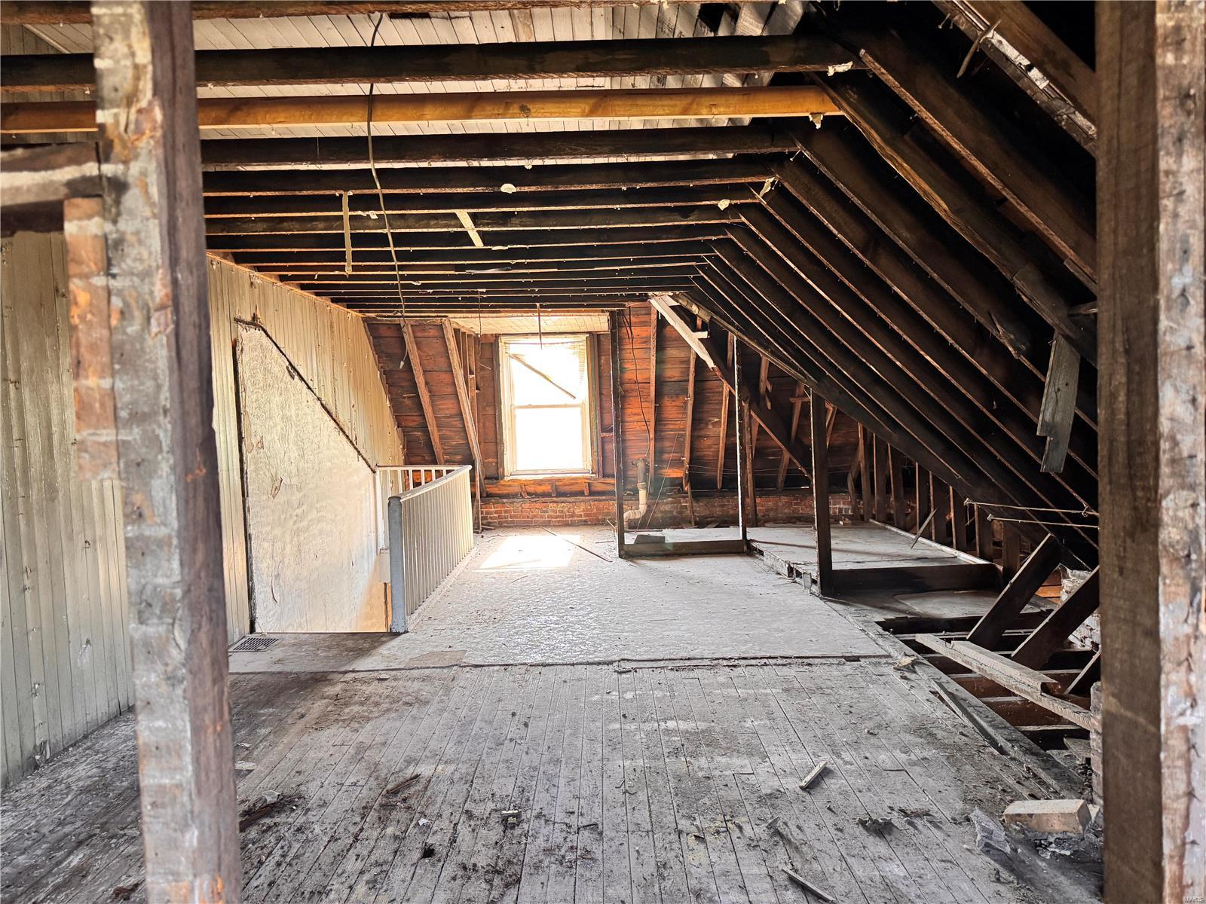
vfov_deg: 56.8
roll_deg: +1.9
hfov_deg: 71.6
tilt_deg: -3.5
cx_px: 603
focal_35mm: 24
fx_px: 836
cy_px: 452
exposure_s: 1/60
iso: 320
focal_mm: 6.76
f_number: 1.78
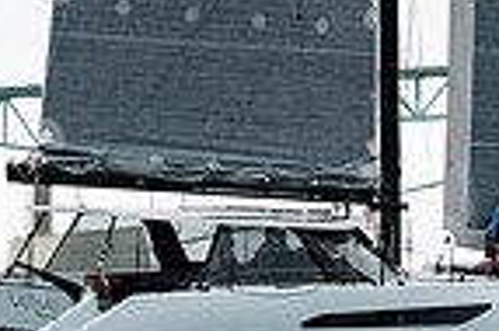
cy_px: -216
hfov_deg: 5.6
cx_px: 94
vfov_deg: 3.7
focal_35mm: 369
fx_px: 5109
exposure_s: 1/1000
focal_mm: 86
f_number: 5
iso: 250
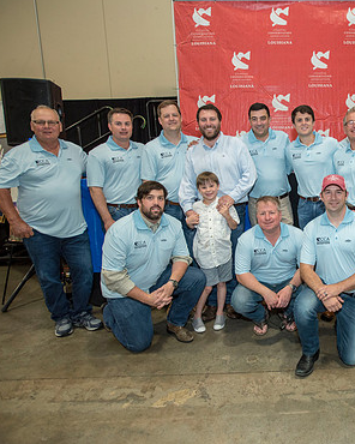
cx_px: 293
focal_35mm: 25
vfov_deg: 68.1
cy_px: 218
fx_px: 328
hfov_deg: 52.5
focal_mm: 17
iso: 1250
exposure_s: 1/250
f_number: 2.8
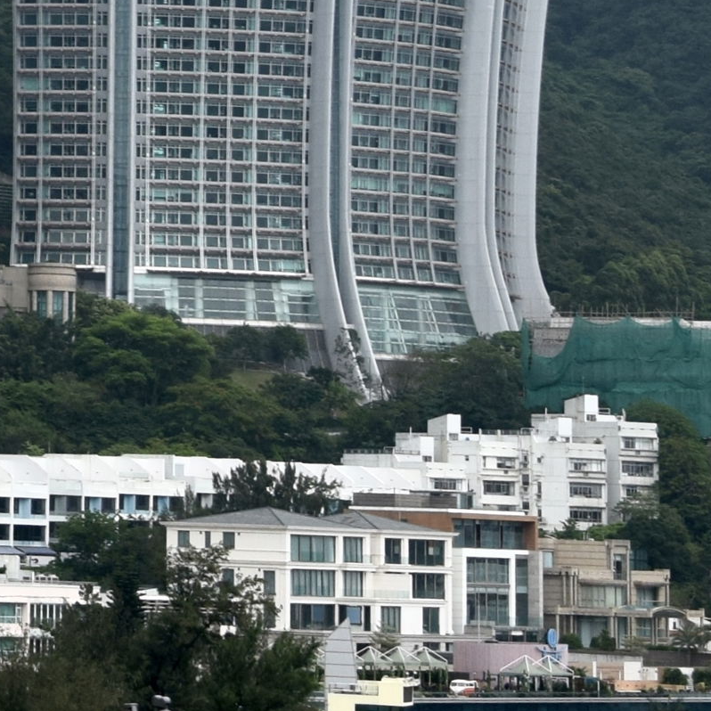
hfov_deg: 12.6
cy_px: -496
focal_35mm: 138
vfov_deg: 11.8
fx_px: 3207
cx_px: 77
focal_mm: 30
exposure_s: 1/250
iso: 220
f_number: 8
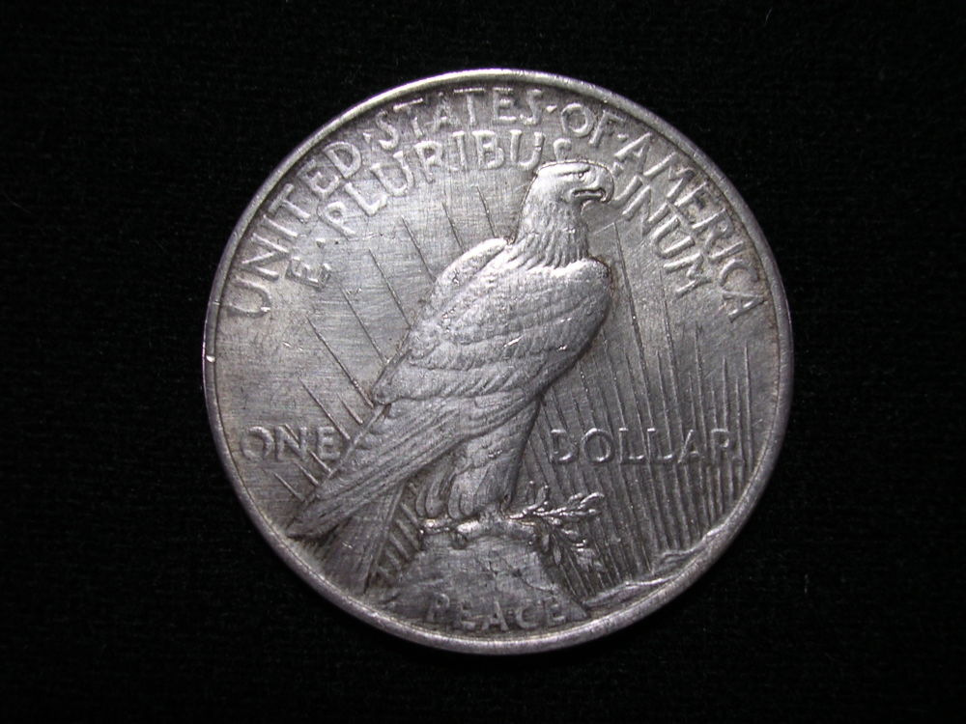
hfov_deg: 49.0
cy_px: 362
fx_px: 1060
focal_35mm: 38
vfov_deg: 37.7
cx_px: 483
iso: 100
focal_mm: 5.8
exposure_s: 1/18.2
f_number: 2.8
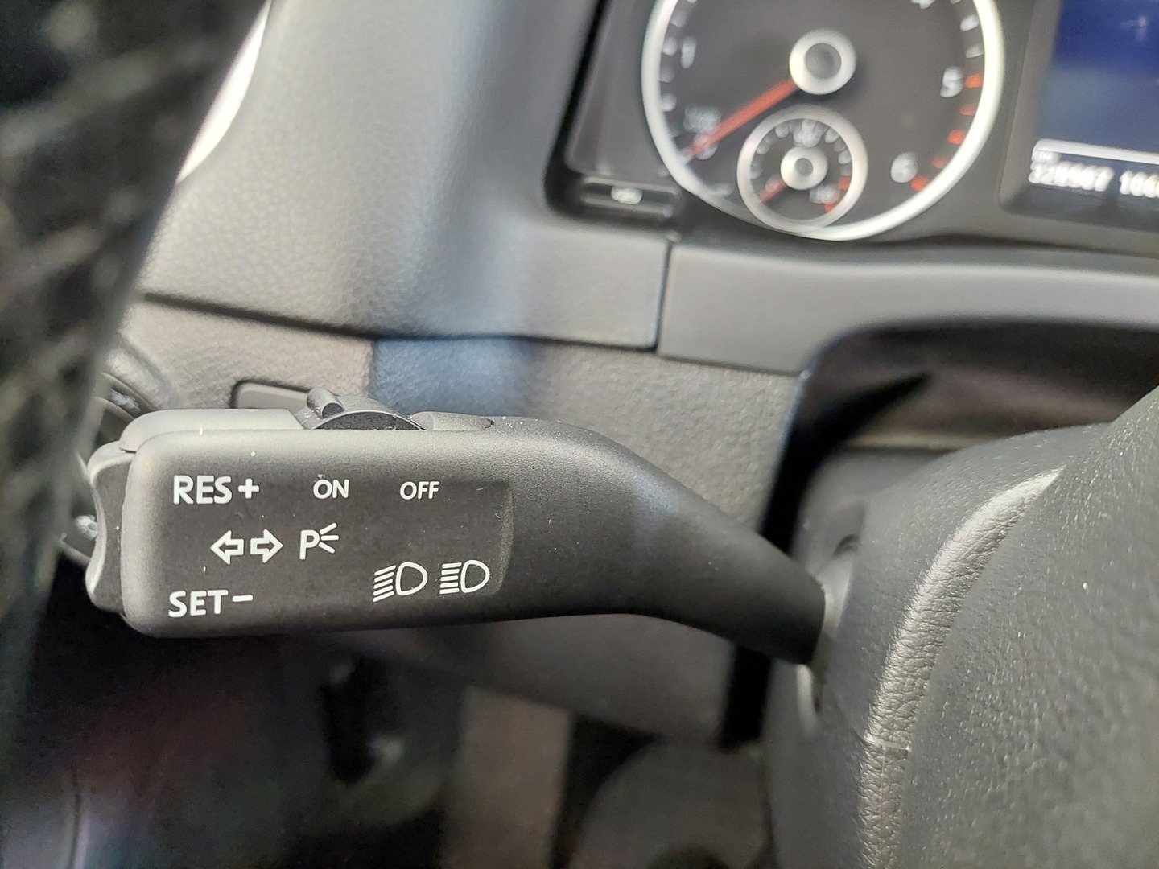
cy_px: 434
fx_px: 837
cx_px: 580
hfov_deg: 69.4
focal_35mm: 25
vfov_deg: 54.9
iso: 1000
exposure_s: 1/25
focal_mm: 5.23
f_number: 1.8
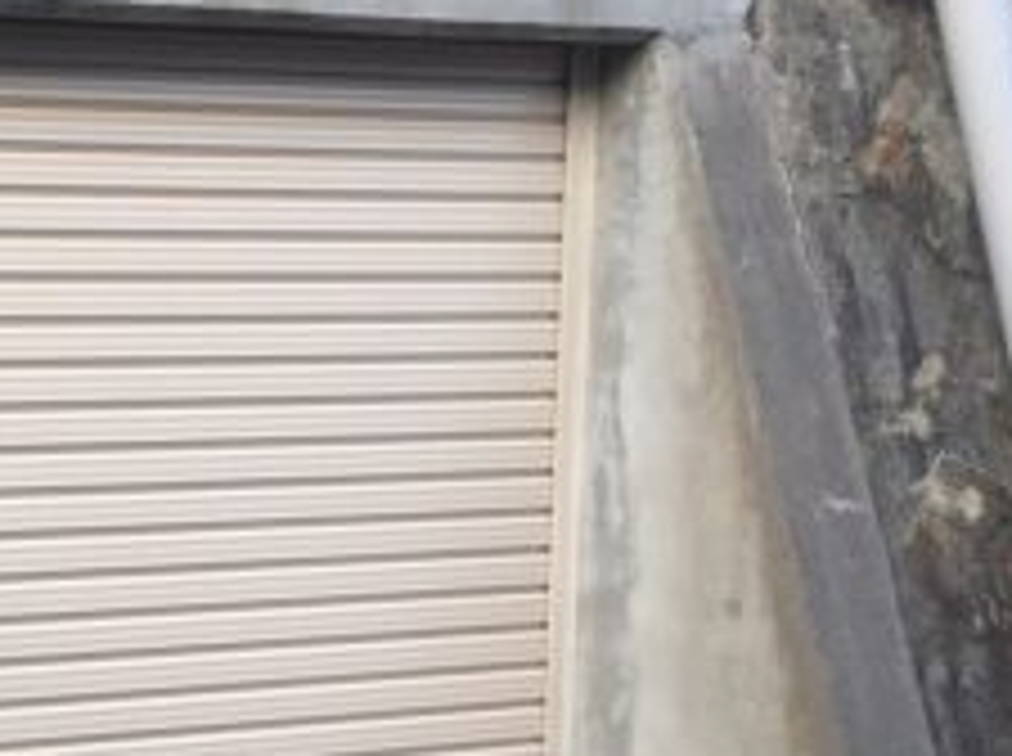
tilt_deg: -7.2
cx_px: -265
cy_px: 585
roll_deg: -0.4
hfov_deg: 19.6
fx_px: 2715
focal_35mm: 93
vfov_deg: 15.8
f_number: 2.2
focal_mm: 4.15
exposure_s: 1/311
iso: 32
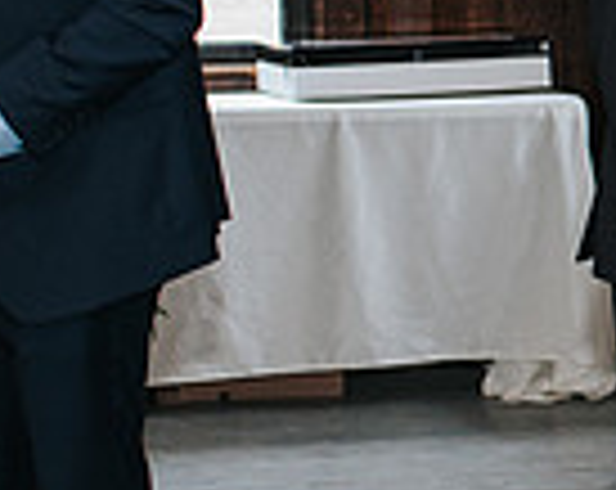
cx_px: 927
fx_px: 3075
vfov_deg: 9.1
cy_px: 250
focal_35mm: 169
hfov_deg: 11.0
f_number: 3.2
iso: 1000
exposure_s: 1/200
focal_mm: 35
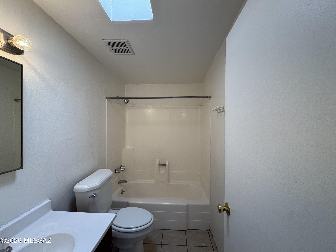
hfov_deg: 102.1
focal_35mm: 14
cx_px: 168
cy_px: 126
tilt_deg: -0.6
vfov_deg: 85.7
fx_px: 136
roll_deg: -0.3
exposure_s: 1/120
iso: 80
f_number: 2.2
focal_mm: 2.22
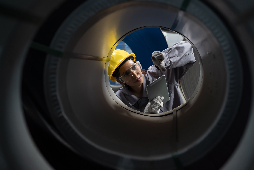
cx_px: 127
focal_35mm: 50
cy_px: 85
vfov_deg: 27.0
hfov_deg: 39.6
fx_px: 353
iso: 800
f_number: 2.5
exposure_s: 1/160
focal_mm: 50
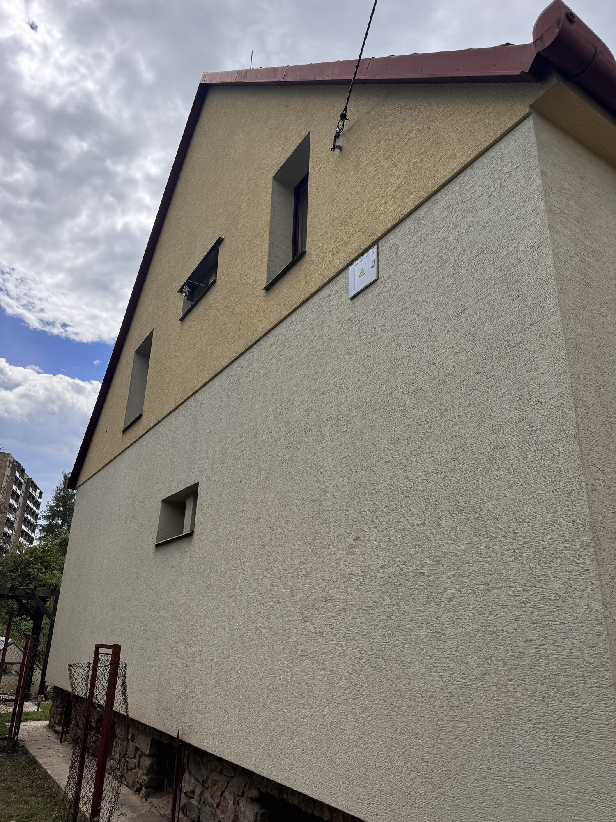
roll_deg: -3.2
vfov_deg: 71.6
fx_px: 569
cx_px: 308
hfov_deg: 56.8
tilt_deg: +20.2
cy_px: 411
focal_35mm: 24
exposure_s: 1/3247
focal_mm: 6.76
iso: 80
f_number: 1.78
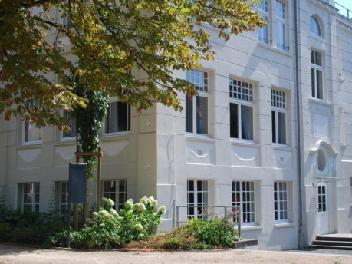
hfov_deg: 33.1
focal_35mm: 58
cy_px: 117
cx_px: 217
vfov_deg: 25.2
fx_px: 590
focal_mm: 24
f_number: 7.1
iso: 100
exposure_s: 1/200
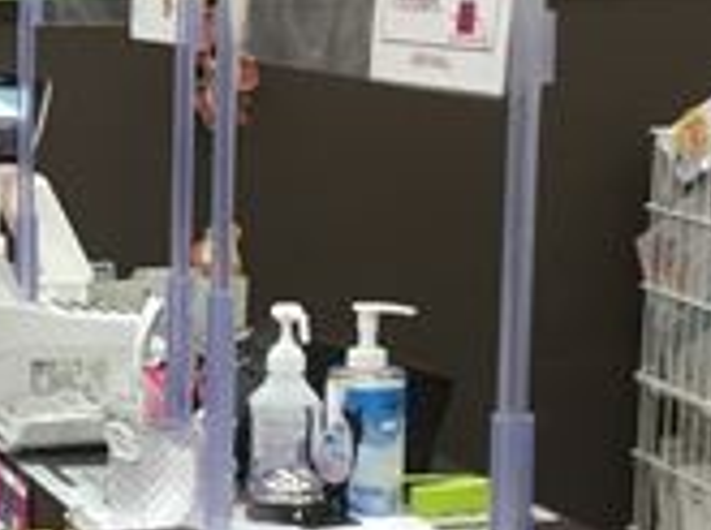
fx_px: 2316
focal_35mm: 113
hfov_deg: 15.9
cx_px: -379
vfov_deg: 13.0
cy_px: 405
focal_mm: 3.3
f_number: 2.4
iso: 64
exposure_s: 1/33
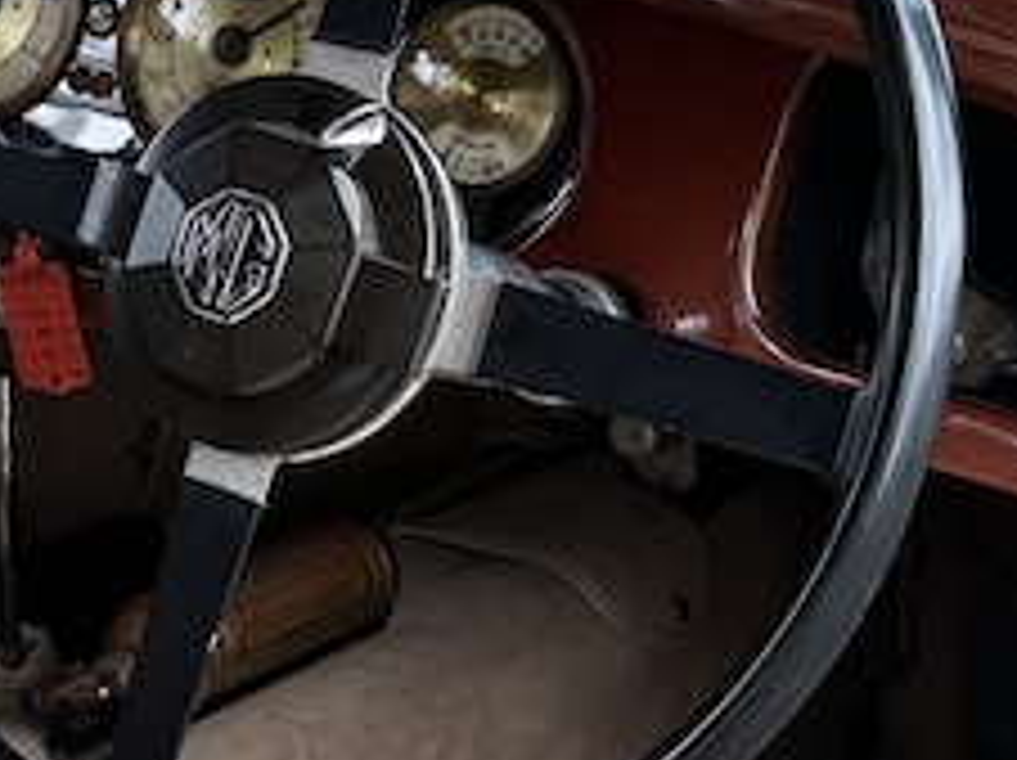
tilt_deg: -20.7
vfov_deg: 17.3
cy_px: 346
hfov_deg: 22.1
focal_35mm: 85
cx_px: -32
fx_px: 2495
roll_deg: -1.9
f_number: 1.78
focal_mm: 6.86
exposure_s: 1/398
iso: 80
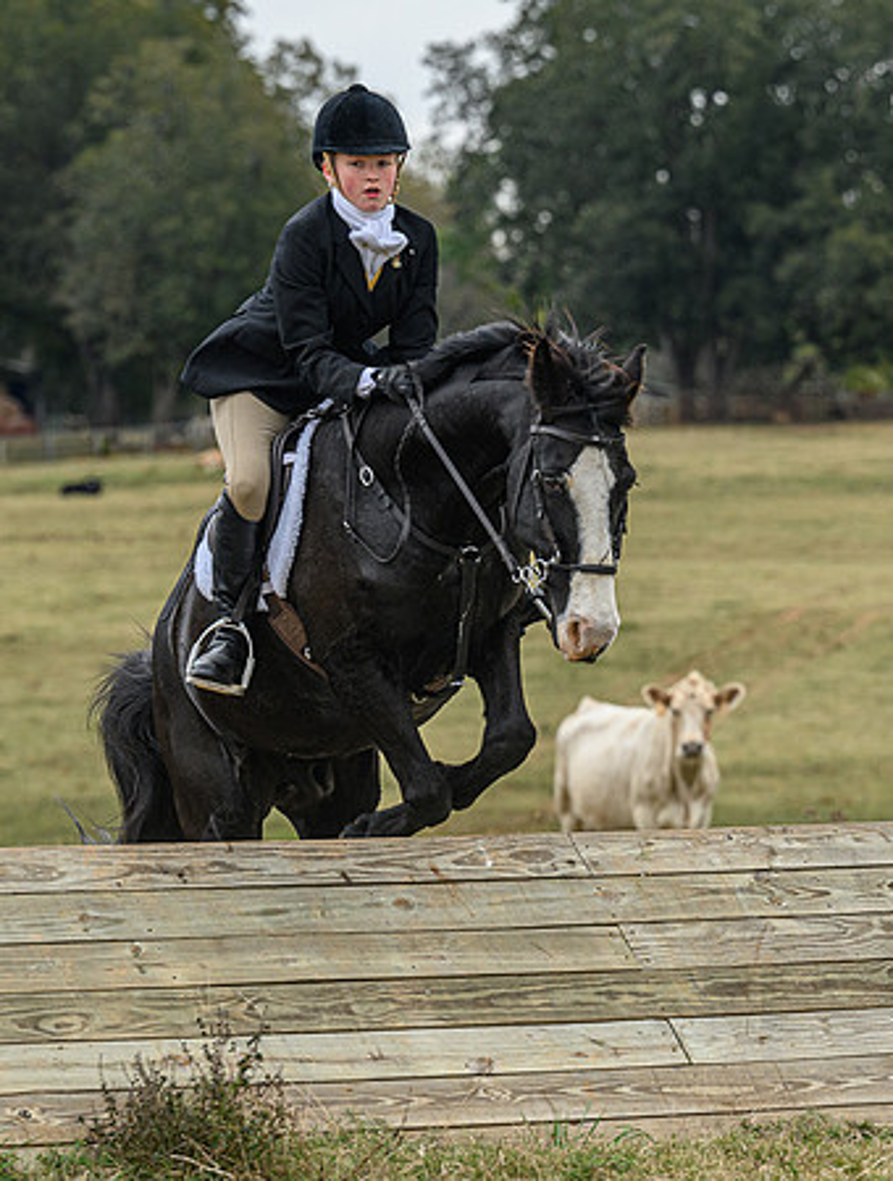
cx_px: 656
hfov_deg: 5.9
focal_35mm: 251
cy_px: 694
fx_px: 8609
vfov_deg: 7.9
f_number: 3.5
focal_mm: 120
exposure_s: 1/800
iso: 500
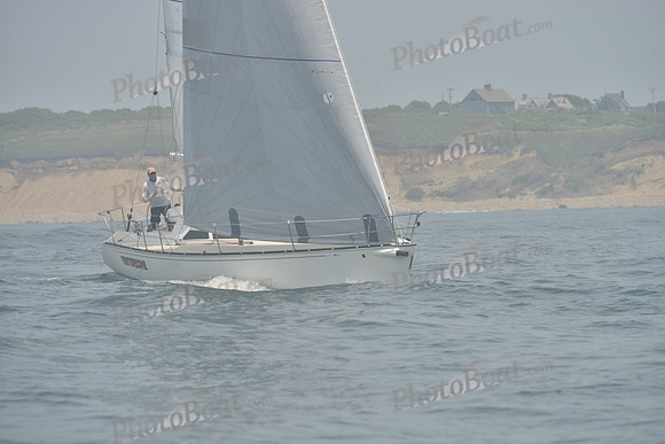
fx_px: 4065
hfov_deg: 9.4
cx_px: 332
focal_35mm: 220
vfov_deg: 6.2
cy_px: 222
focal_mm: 220
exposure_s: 1/1000
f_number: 8
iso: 280
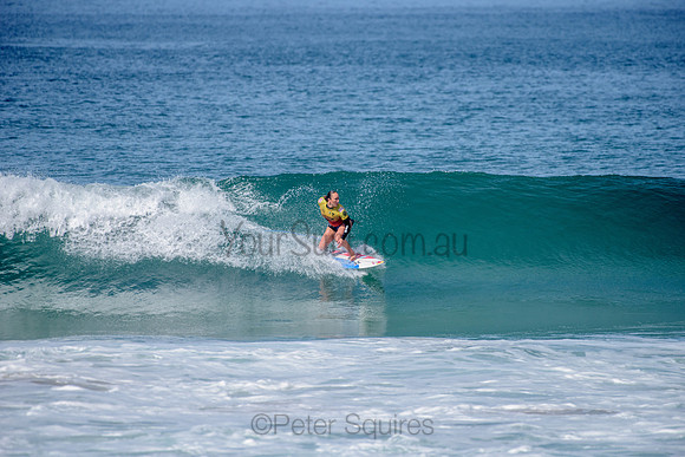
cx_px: 342
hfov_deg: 4.1
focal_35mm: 500
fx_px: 9516
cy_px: 228
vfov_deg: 2.8
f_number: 6.3
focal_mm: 500
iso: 250
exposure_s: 1/2500
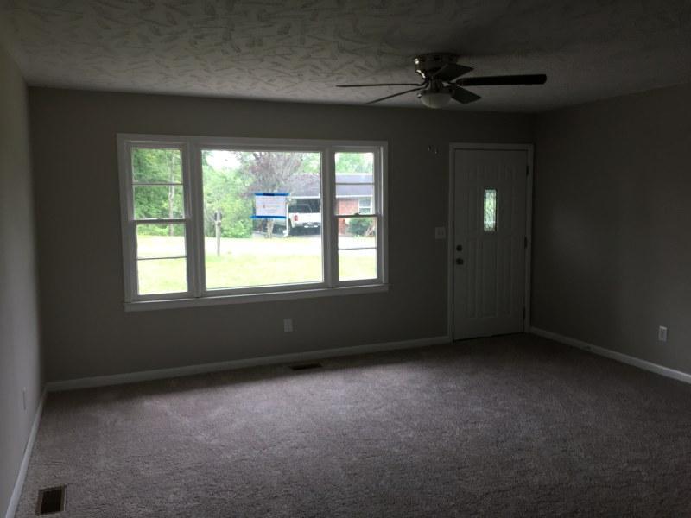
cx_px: 346
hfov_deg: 61.7
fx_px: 579
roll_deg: -1.6
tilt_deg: -5.4
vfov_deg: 48.2
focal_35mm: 29
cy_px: 259
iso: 40
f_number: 2.2
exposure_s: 1/120
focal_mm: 4.15
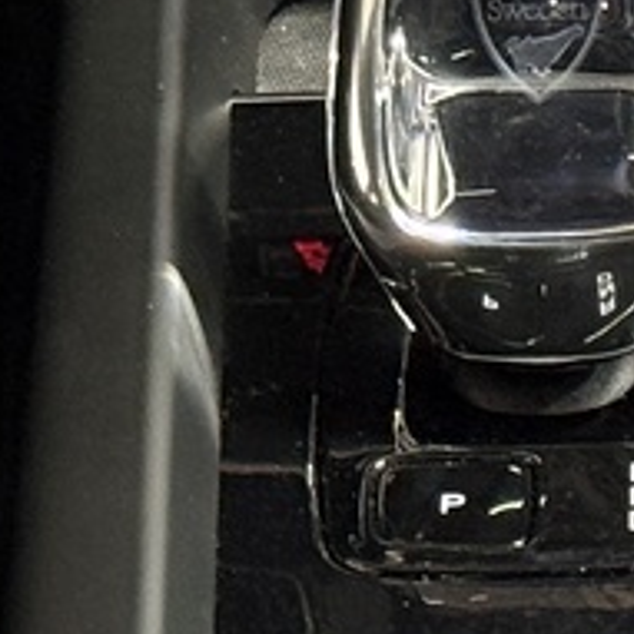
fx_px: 6631
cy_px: 339
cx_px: 800
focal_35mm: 320
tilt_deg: -34.5
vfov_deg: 5.5
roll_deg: +1.1
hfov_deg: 5.4
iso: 320
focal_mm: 6.76
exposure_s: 1/40
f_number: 1.78
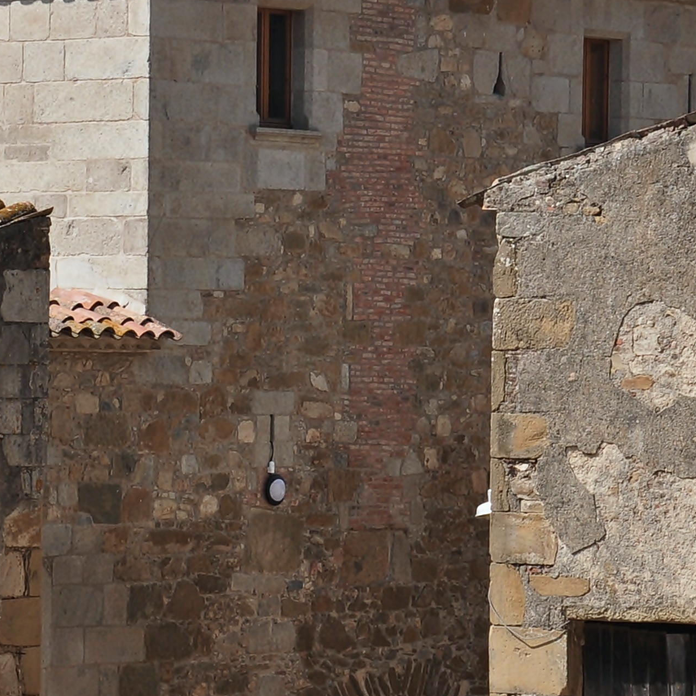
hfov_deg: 8.5
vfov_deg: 8.5
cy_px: 397
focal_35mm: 206
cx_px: 125
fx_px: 4686
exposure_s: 1/400
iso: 200
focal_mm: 48
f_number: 10
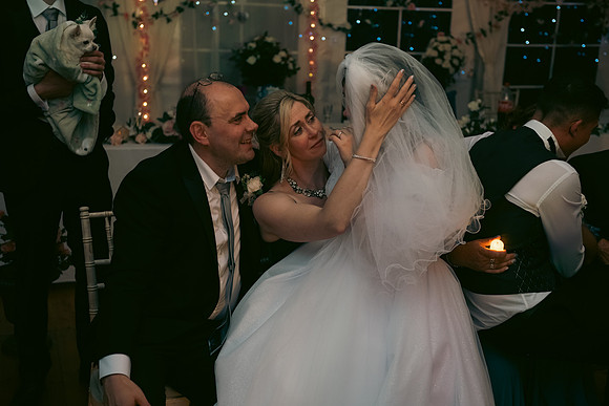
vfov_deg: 26.0
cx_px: 304
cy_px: 203
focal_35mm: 52
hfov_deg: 38.2
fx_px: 880
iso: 800
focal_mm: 52
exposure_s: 1/160
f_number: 3.5
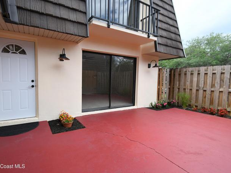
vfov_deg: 74.7
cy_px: 84
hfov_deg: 90.7
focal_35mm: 17
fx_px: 113
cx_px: 103
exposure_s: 1/1600
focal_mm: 10
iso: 1000
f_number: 7.1
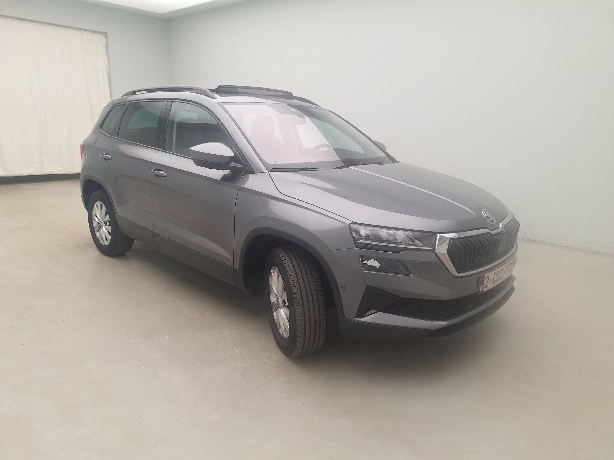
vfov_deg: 58.9
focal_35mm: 23
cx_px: 307
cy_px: 230
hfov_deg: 73.9
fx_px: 408
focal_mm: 5.54
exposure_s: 1/100
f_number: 1.8
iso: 50
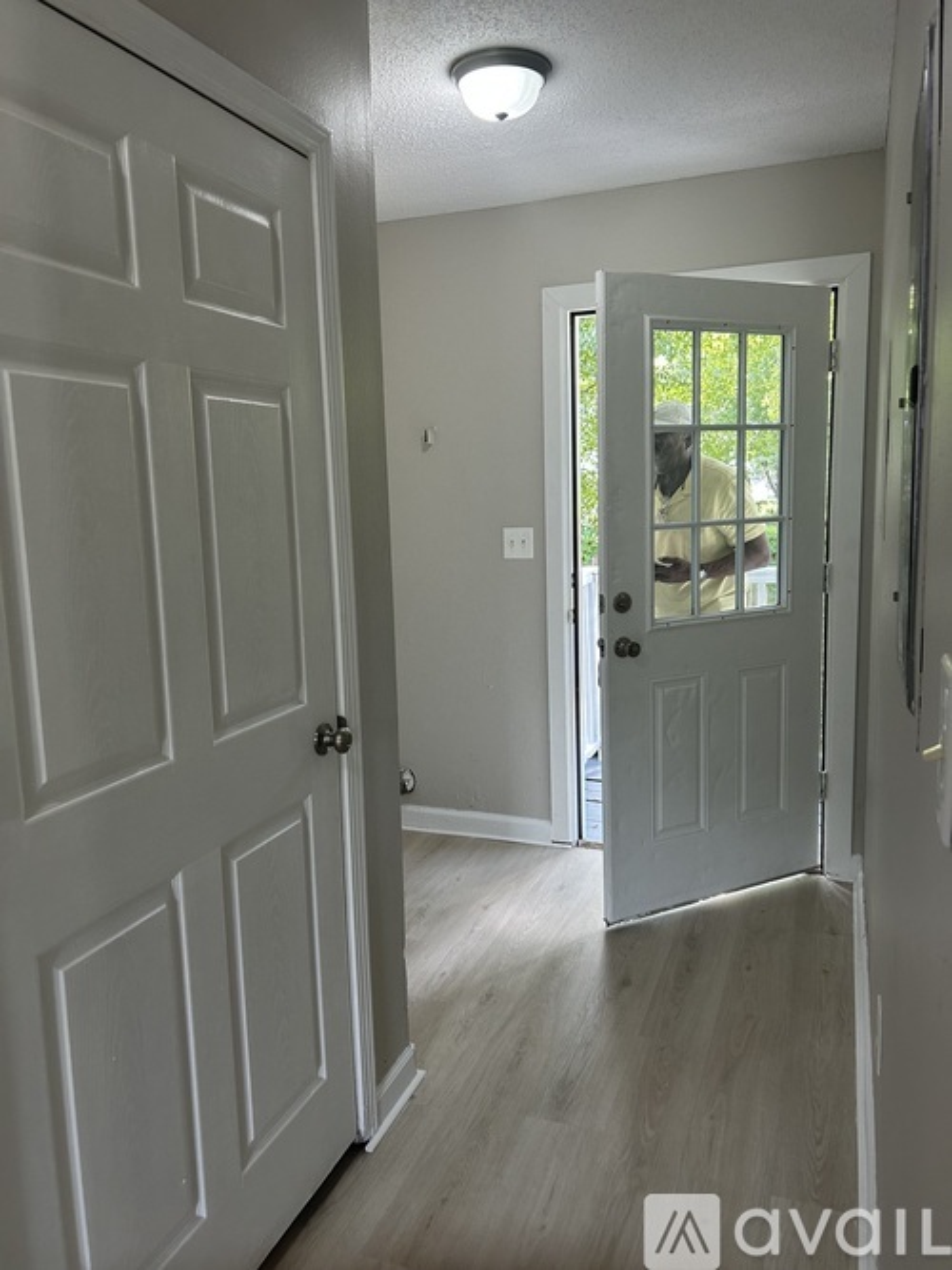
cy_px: 635
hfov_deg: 53.0
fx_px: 954
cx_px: 476
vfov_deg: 67.3
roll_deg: +1.5
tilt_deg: -10.1
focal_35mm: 26
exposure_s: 1/120
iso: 100
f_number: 1.5
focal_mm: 5.7
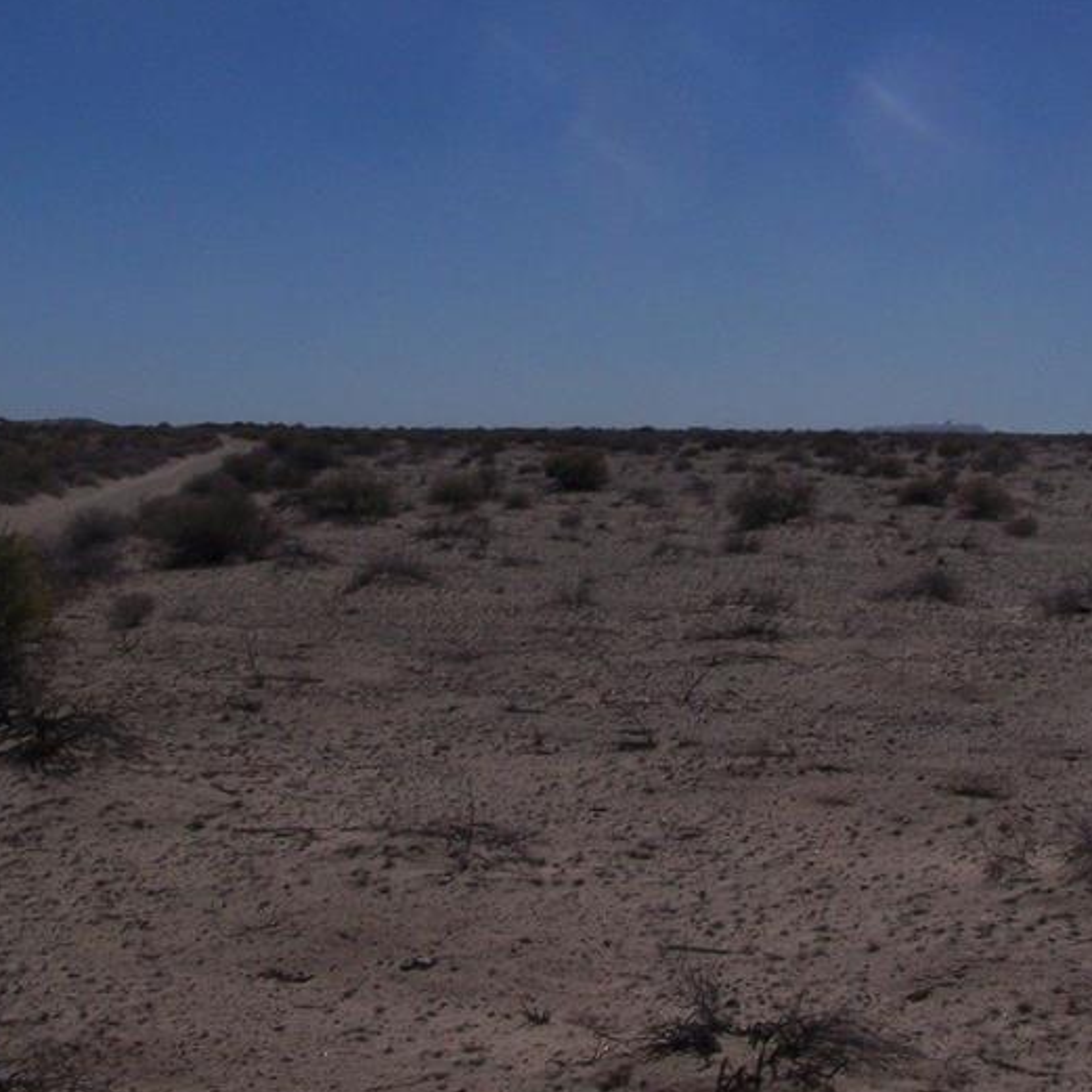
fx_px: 2356
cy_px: 488
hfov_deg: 26.0
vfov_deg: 26.1
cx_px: 679
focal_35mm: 66
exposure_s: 1/1600
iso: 64
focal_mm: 6.3
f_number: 5.6
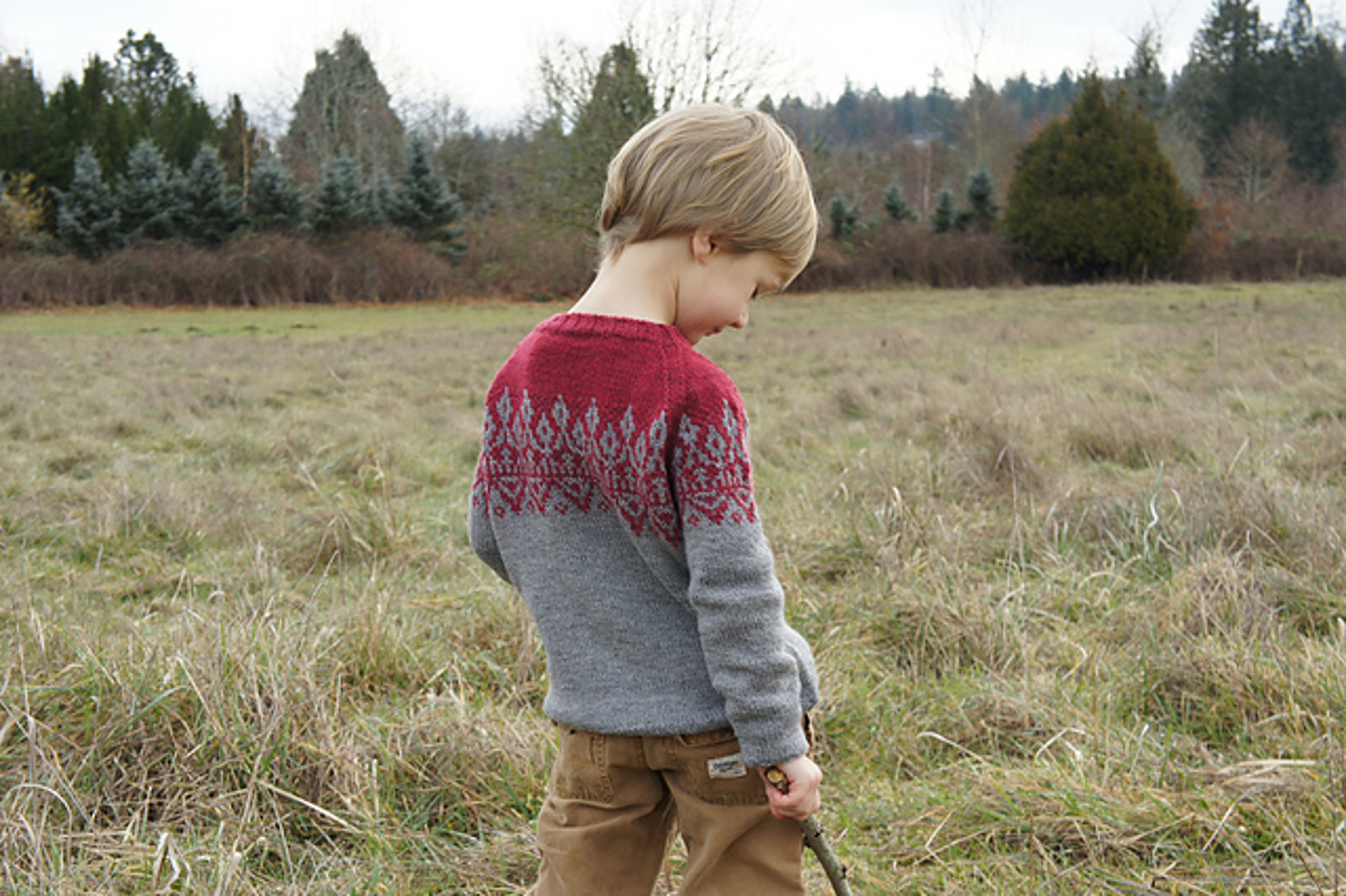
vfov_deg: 22.6
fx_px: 2242
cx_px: 673
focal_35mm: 60
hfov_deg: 33.4
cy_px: 448
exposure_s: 1/200
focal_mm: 40
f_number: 7.1
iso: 200
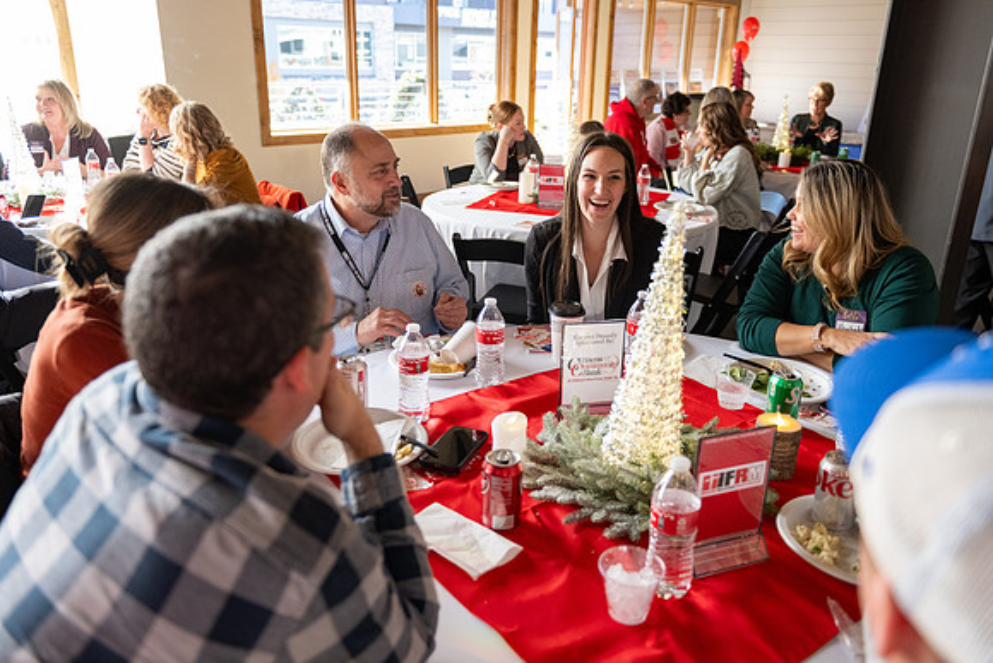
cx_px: 496
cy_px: 332
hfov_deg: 65.5
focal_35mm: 28
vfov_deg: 46.4
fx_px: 772
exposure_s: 1/320
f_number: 2.8
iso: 1250
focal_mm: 28
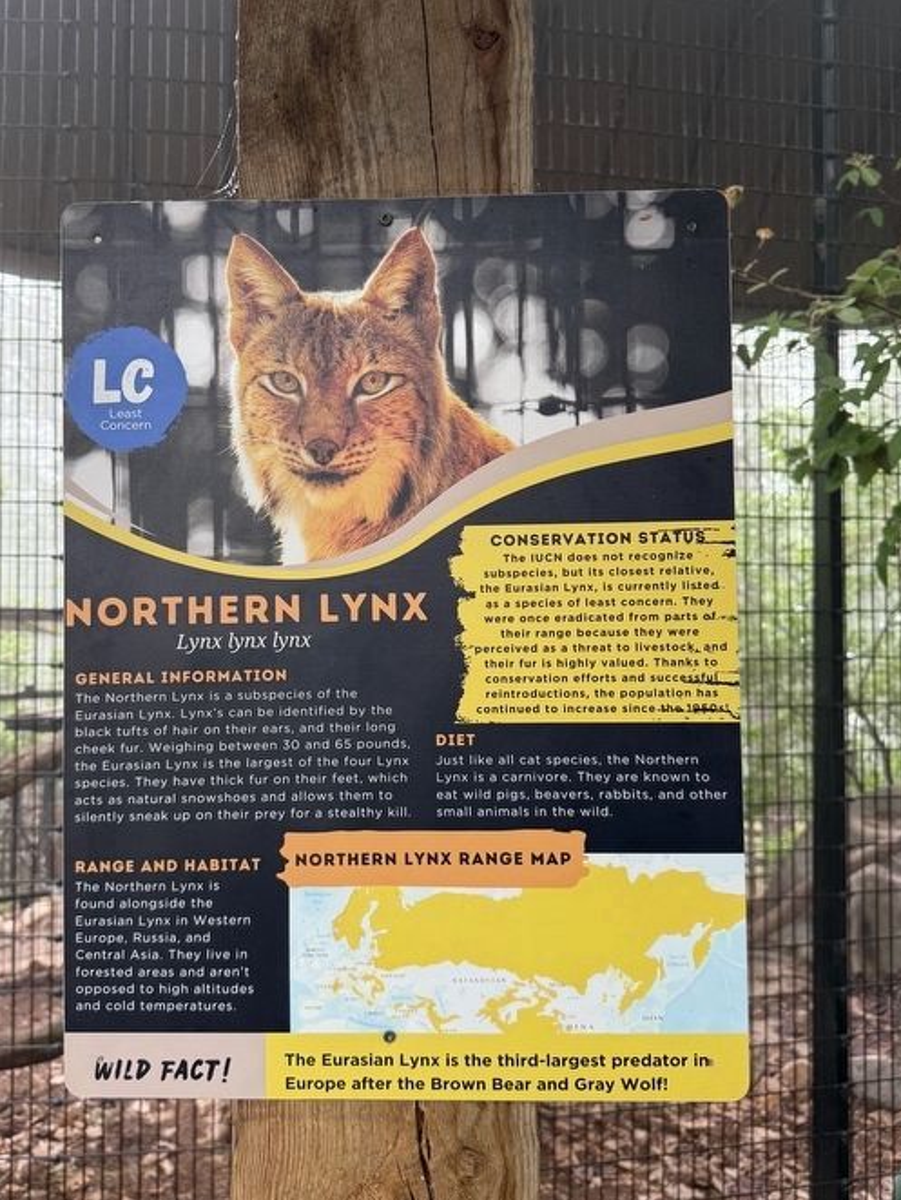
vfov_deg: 61.6
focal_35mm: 29
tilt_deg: +3.4
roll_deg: -1.7
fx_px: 1006
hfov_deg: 48.2
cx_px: 413
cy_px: 575
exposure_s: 1/121
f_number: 1.78
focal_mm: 6.76
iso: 100
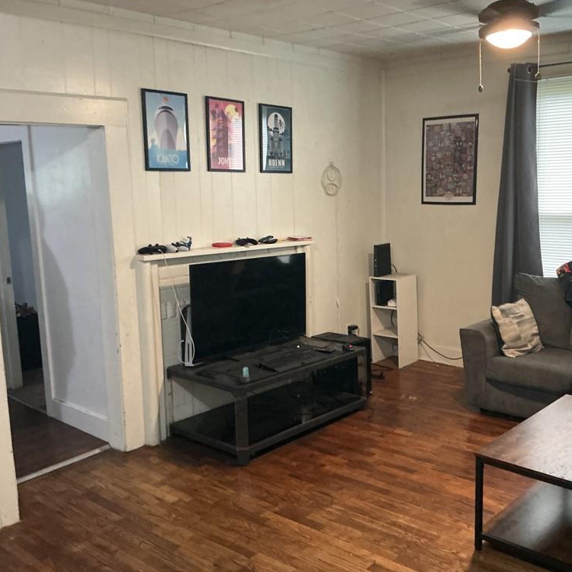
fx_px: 654
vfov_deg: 47.2
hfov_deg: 46.9
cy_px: 287
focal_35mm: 35
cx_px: 346
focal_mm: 3
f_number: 1.8
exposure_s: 1/60
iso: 250
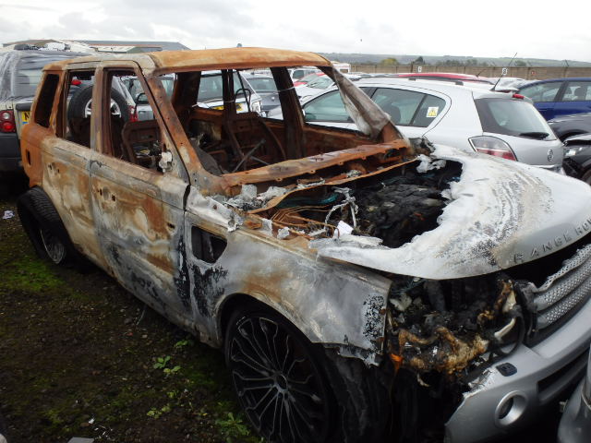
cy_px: 222
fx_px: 478
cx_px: 296
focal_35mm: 28
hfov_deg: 63.4
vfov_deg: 49.7
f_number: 3.9
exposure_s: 1/160
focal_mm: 5
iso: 125
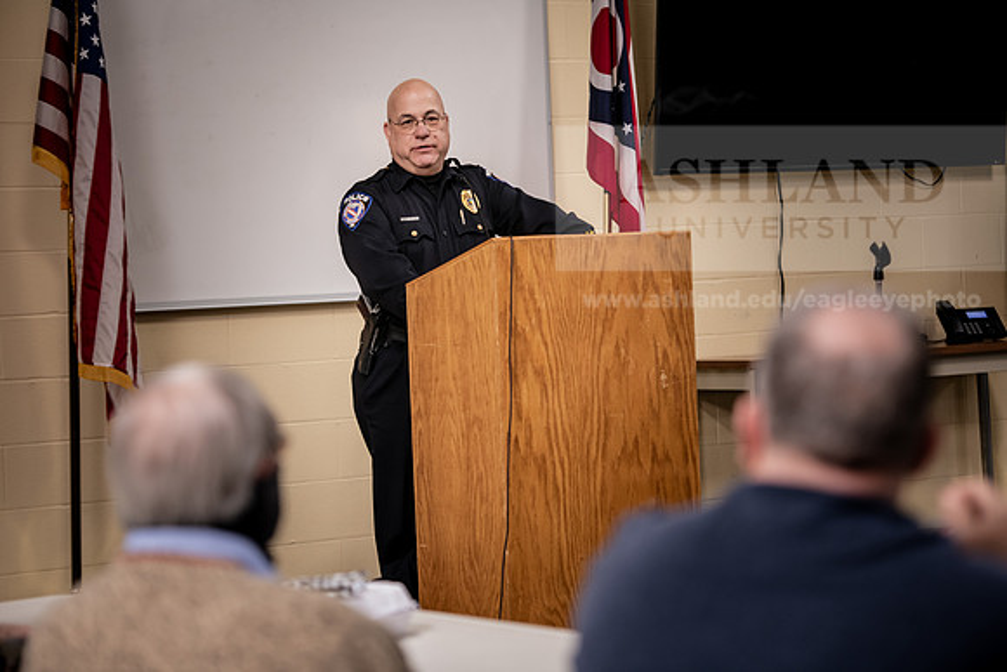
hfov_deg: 18.3
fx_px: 3133
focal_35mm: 112
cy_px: 336
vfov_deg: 12.2
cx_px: 504
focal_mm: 112
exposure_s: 1/200
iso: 1600
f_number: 3.2
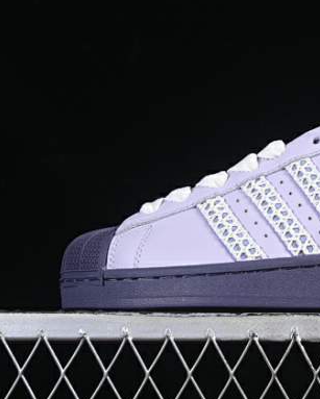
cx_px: 313
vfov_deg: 14.4
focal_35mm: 134
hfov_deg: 11.4
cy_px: 157
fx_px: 1584
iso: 160
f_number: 7.1
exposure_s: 1/125
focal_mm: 50
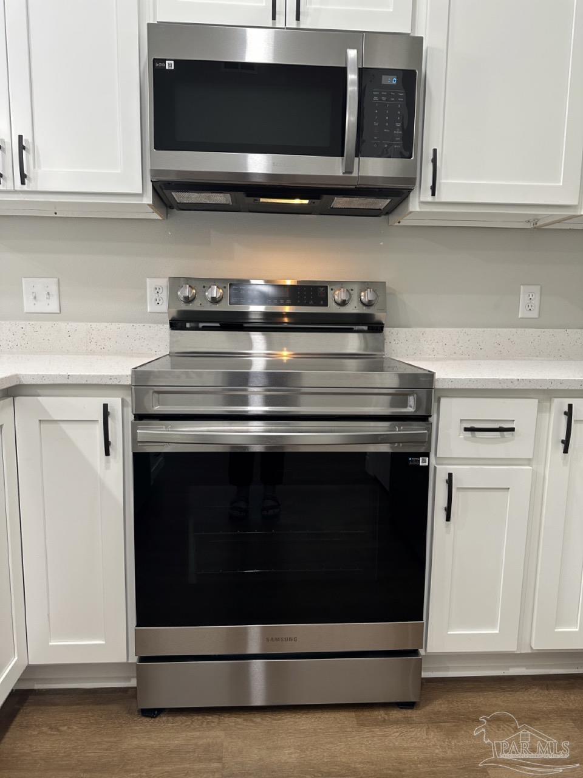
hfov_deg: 56.8
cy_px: 389
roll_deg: -2.0
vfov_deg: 71.6
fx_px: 539
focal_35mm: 24
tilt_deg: -8.2
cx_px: 292
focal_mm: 6.86
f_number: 1.78
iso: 160
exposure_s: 1/60
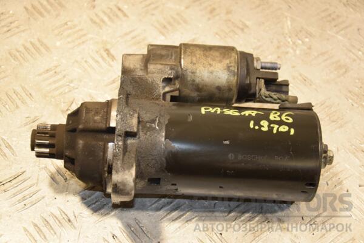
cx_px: 182
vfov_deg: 18.2
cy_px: 122
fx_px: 758
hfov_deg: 27.0
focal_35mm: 75
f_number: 5
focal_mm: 50
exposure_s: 1/125
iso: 800
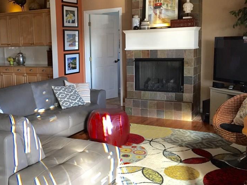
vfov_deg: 34.3
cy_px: 80
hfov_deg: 44.6
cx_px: 99
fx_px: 300
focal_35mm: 42
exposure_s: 1/30
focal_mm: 4.15
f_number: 2.2
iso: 125
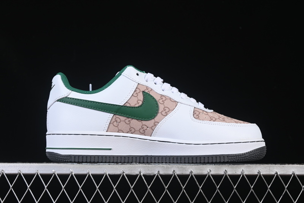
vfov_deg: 18.2
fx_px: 633
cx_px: 152
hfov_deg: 27.0
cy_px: 102
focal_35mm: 75
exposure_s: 1/80
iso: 160
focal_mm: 50
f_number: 8
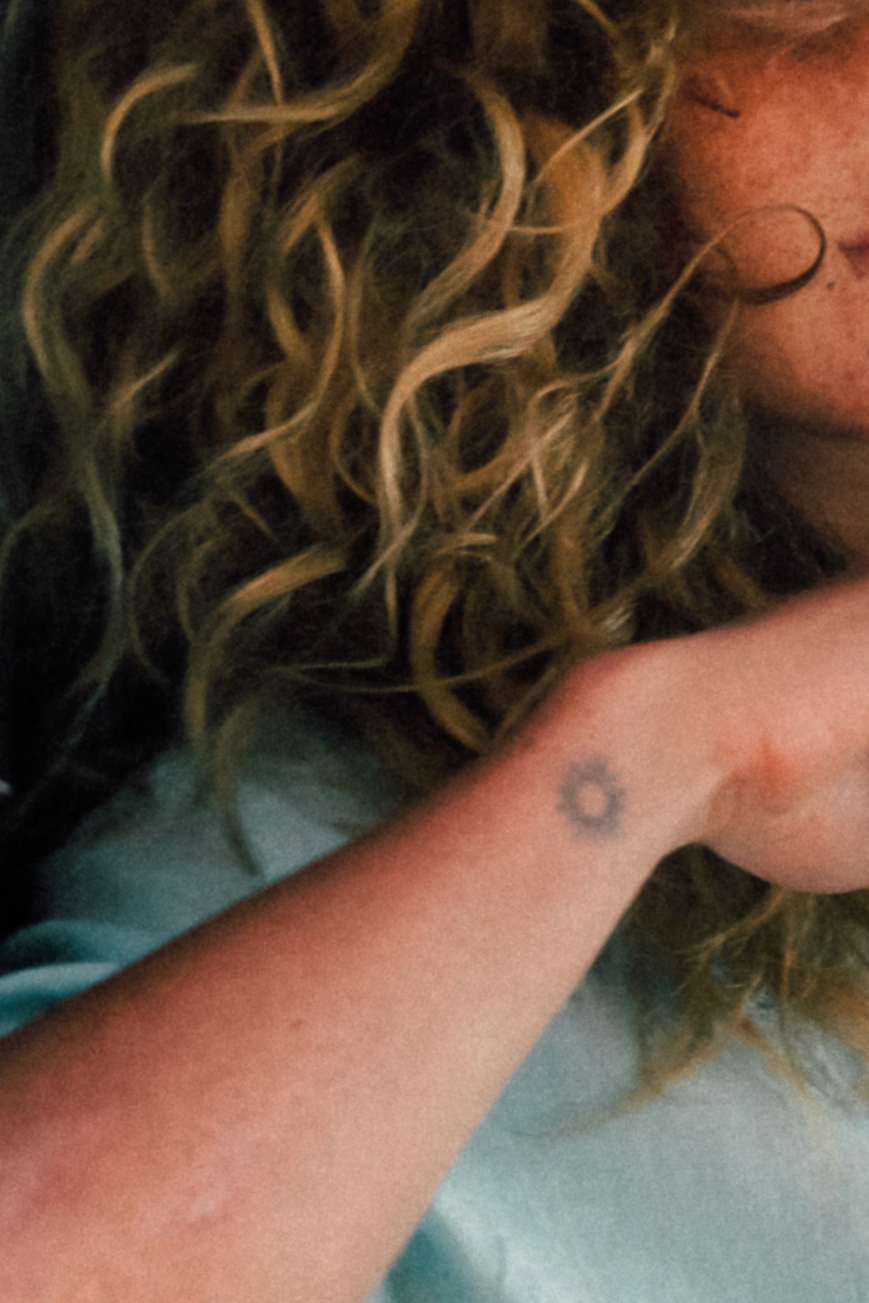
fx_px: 5466
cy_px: 882
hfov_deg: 9.0
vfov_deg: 13.6
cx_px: 997
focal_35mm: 151
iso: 800
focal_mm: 38
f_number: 3.2
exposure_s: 1/800
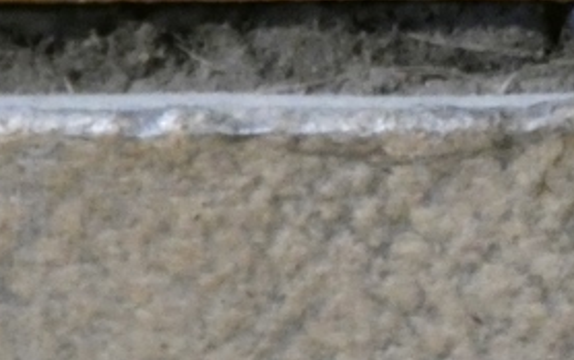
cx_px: 531
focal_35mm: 207
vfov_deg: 6.2
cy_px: -267
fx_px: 3239
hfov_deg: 10.1
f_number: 3.9
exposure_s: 1/80
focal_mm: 9.5
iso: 1250
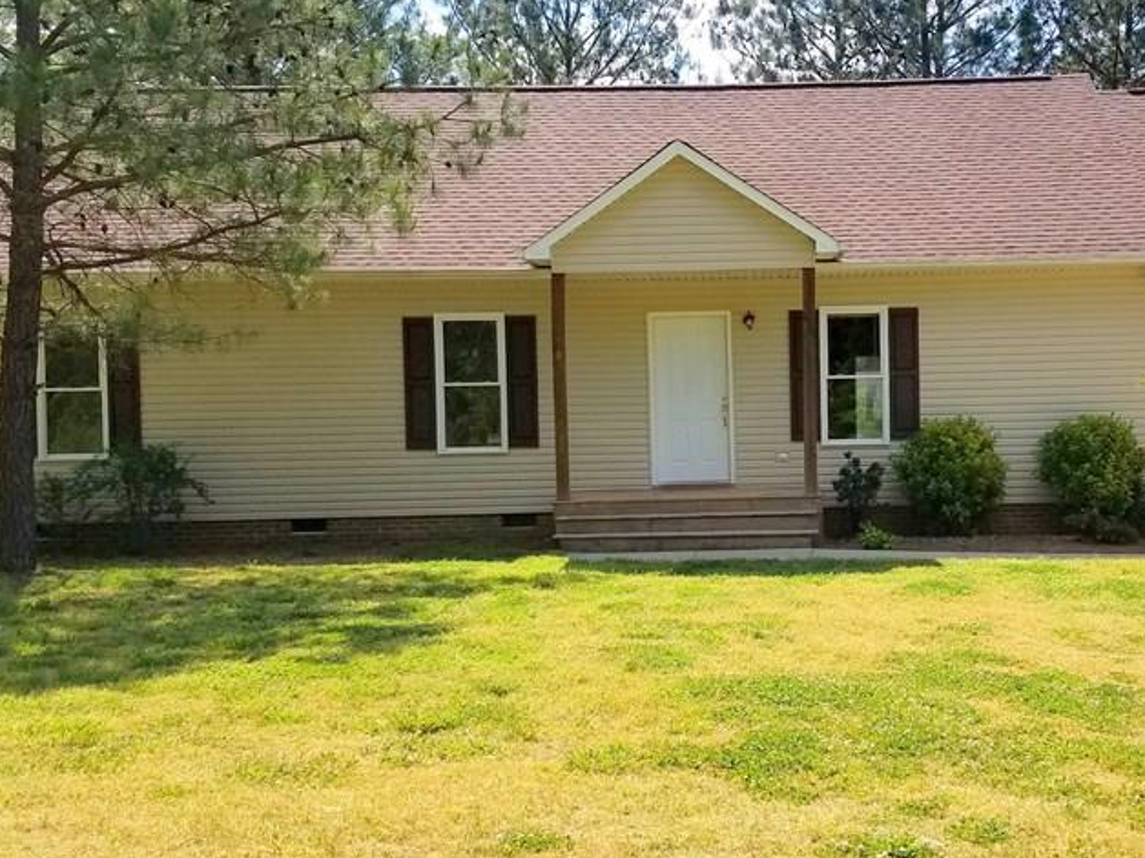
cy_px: 426
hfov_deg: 42.2
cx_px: 789
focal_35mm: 44
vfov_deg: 32.9
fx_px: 1455
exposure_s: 1/2848
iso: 50
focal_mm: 4.25
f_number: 1.7
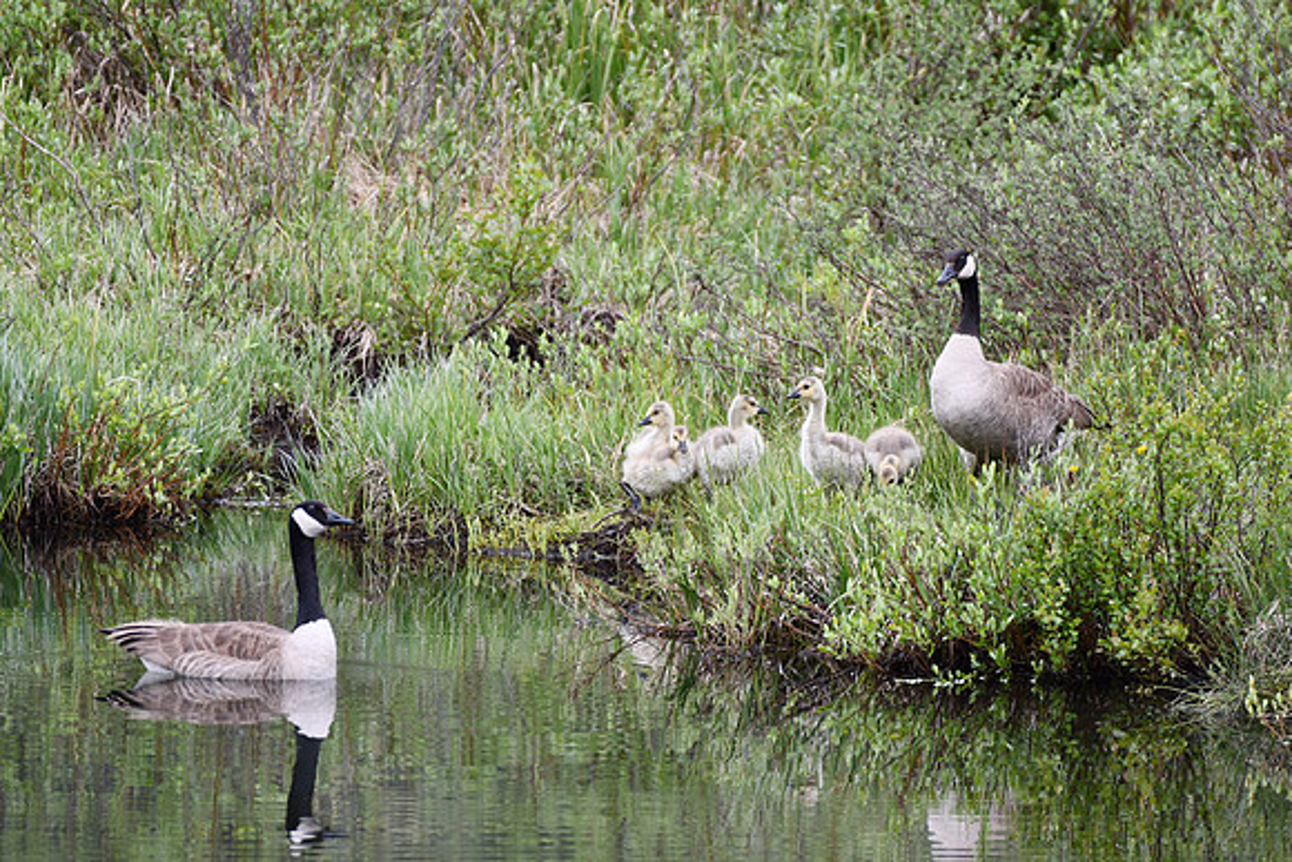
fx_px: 26922
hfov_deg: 2.7
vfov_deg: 1.8
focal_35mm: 750
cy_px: 431
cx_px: 646
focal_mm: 500
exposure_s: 1/500
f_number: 5.6
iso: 450
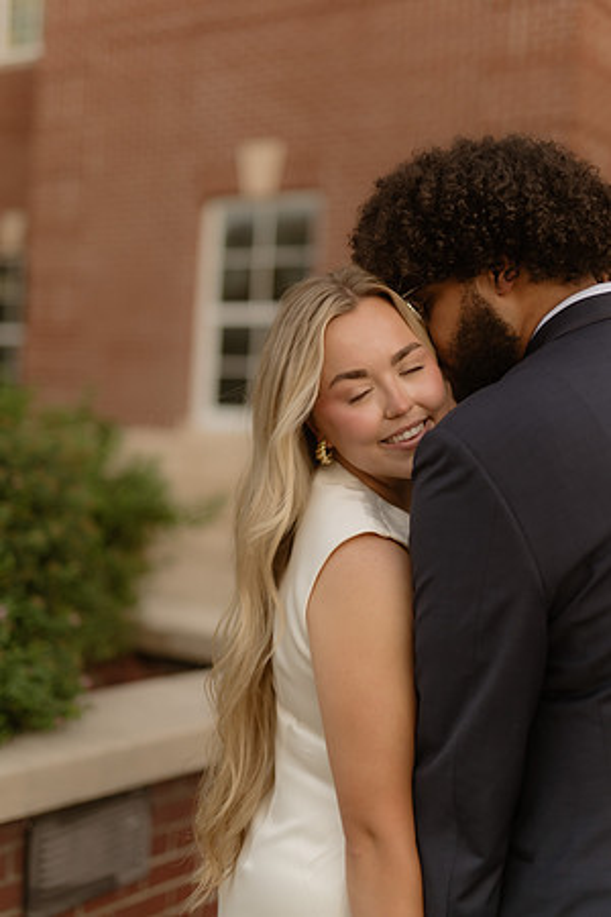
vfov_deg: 39.6
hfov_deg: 27.0
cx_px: 306
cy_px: 458
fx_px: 1273
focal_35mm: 50
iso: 250
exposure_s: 1/250
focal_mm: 50
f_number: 1.4
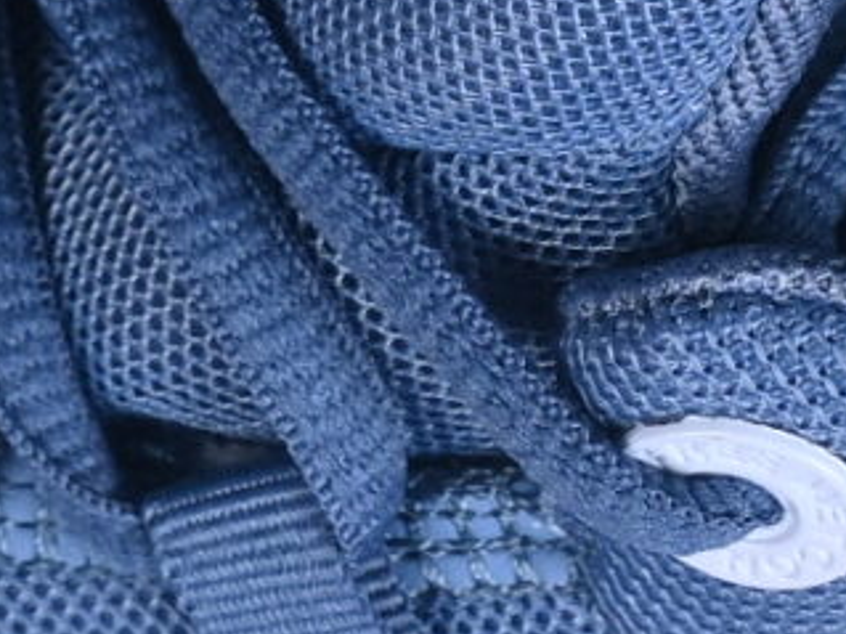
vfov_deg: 2.6
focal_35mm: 579
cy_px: -407
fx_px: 14145
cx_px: 69
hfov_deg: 3.4
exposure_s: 1/80
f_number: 7.1
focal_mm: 50
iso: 160
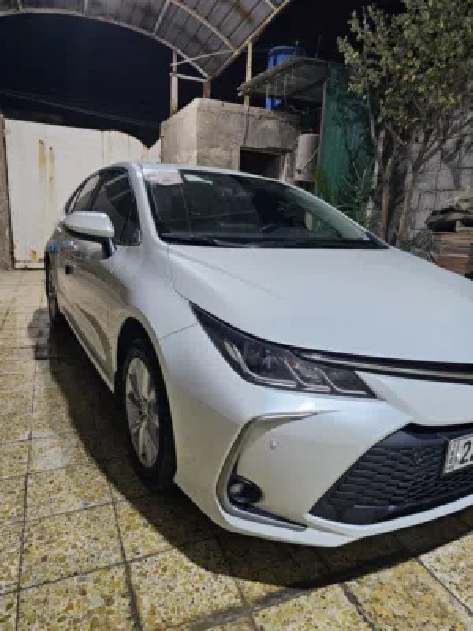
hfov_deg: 58.9
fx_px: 419
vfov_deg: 73.9
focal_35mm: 23
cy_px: 316
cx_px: 236
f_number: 1.7
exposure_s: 1/100
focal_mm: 6.3
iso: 800
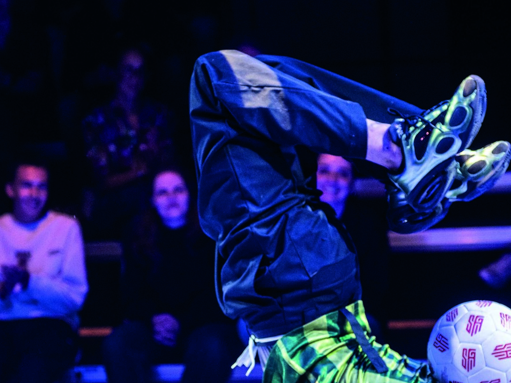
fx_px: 1919
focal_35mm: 130
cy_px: 335
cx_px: 261
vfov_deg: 11.3
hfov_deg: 15.2
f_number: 2.8
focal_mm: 58
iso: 1600
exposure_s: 1/250
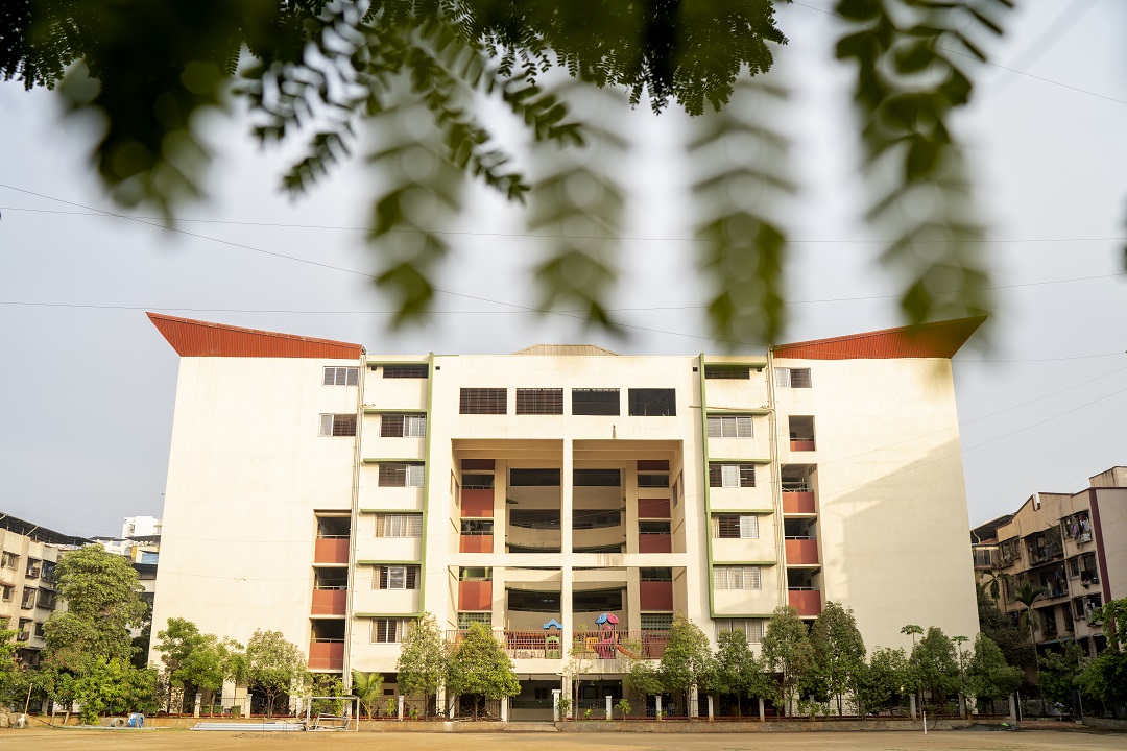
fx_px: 1096
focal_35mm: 35
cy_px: 376
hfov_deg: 54.4
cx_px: 564
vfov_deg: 37.9
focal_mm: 35
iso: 100
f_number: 4
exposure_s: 1/200
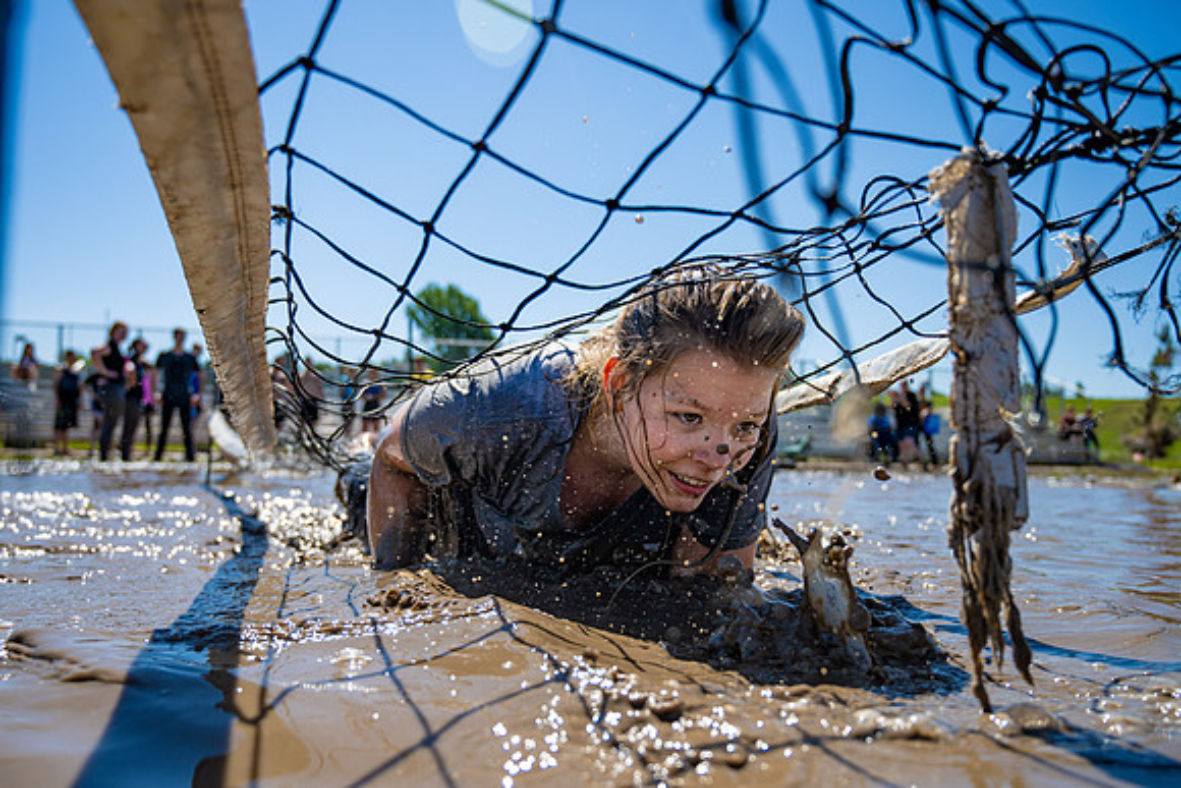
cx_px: 590
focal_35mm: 29
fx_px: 952
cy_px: 394
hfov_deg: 63.6
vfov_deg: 45.0
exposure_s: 1/1600
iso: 100
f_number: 4
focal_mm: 29
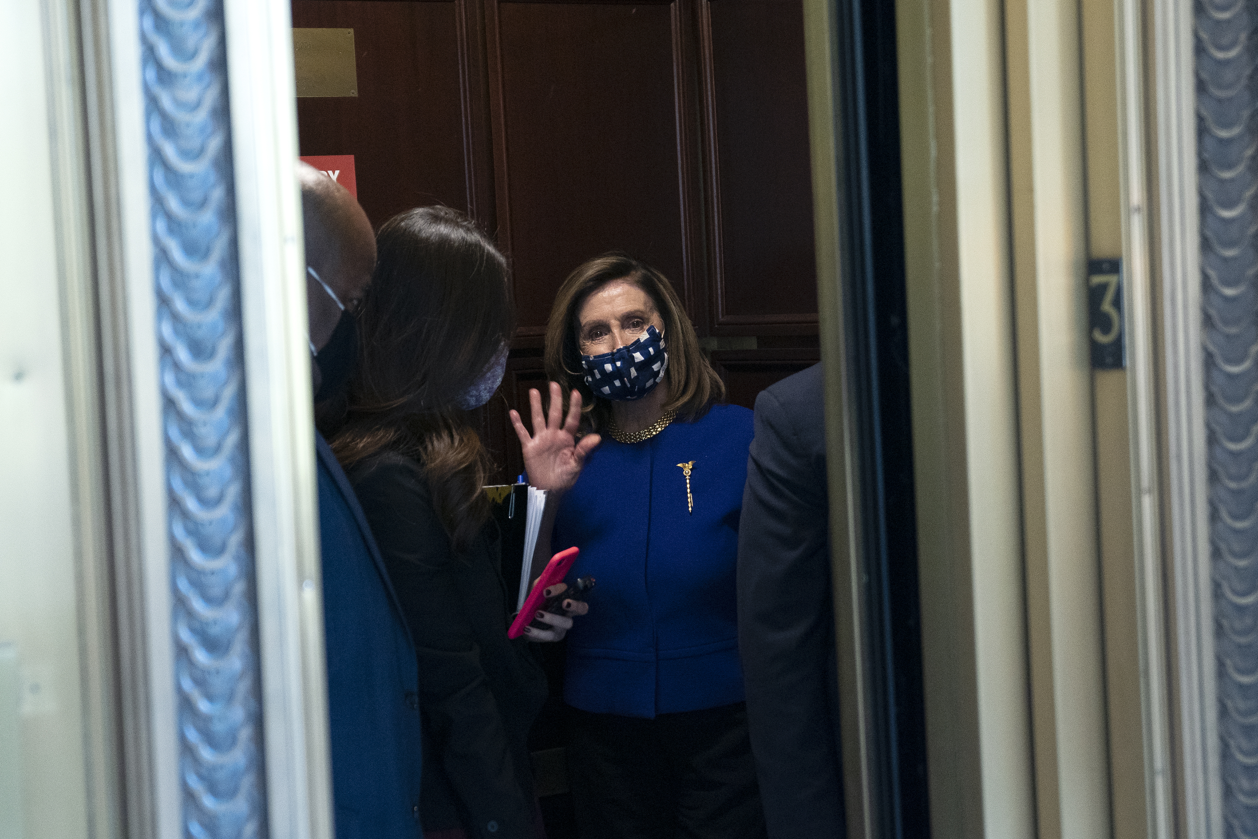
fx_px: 1712
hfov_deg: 40.3
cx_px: 629
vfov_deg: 27.5
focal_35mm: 49
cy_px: 420
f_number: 2.8
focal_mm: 49
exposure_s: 1/250
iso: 2500
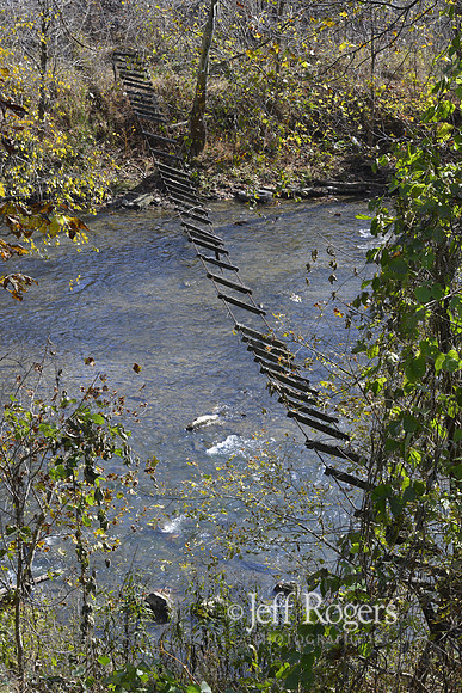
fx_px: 1731
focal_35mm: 90
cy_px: 346
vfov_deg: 22.6
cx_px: 231
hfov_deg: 15.2
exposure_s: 1/125
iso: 320
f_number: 10
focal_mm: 90
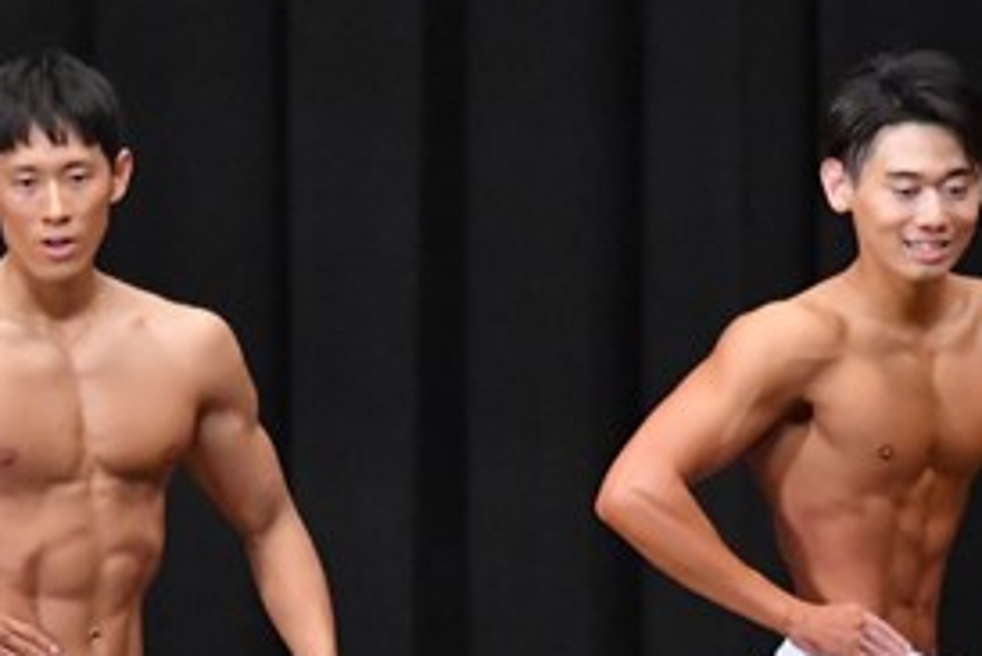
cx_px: -102
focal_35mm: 571
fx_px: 15583
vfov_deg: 2.4
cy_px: 738
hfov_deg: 3.6
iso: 8000
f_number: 5.6
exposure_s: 1/400
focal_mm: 135
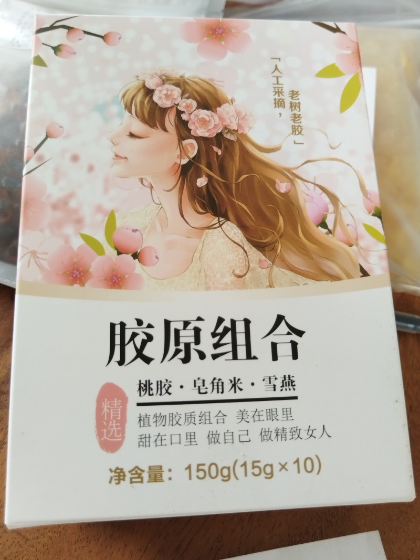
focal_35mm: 26
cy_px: 280
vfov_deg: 67.3
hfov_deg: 53.1
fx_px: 421
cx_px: 210
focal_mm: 4.95
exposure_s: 1/100
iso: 544
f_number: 1.9
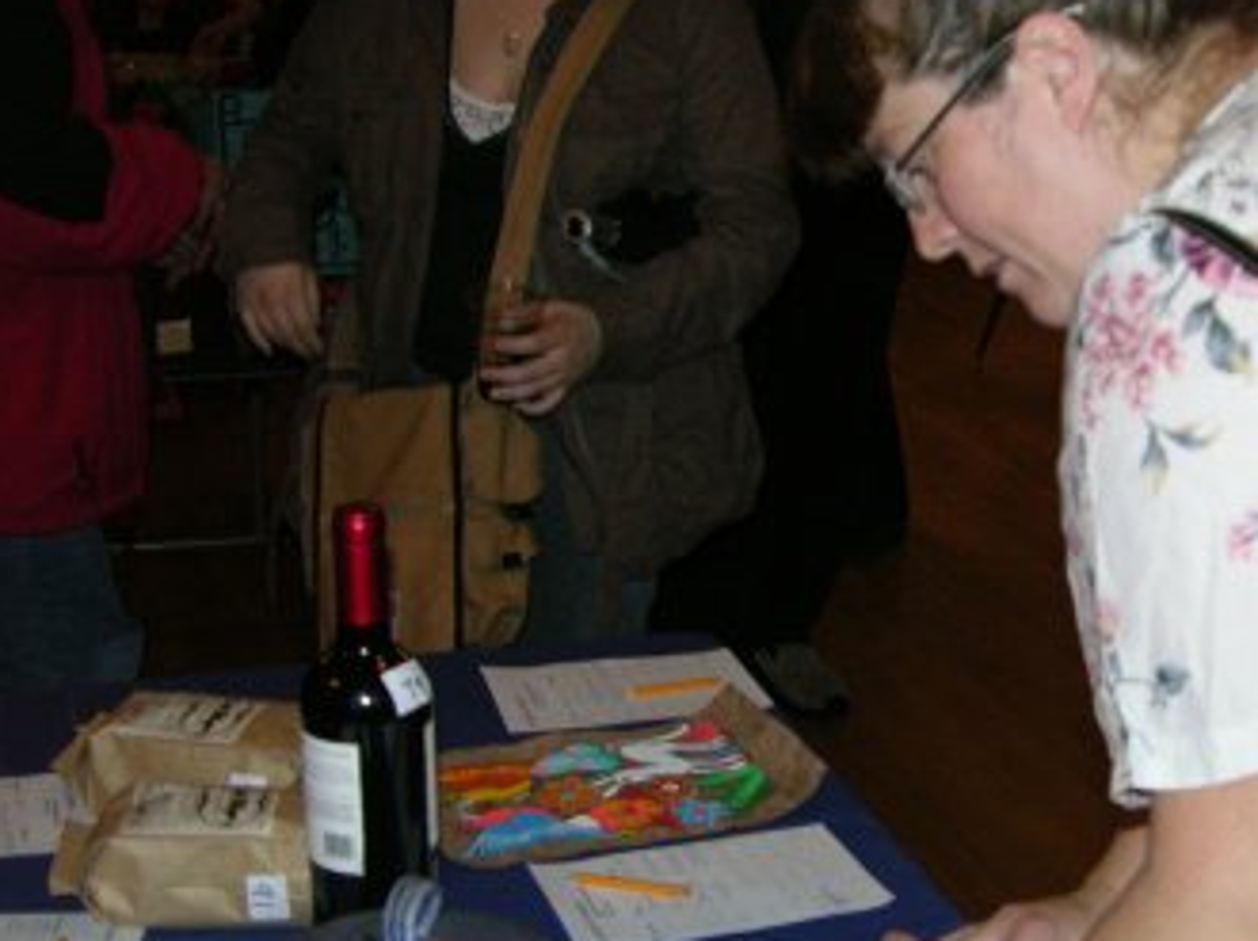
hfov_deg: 32.0
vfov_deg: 24.7
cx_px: 980
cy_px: 558
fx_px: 2143
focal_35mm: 59
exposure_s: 1/60.1
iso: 200
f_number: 2.8
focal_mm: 8.9
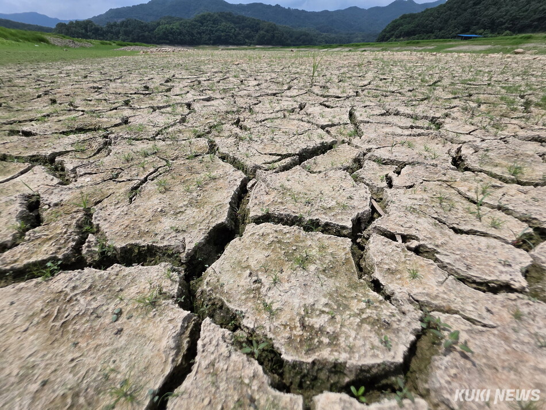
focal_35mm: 13
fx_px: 205
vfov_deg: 89.9
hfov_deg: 106.2
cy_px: 205
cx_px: 273
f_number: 1.9
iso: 40
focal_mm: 2.2
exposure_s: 1/4037
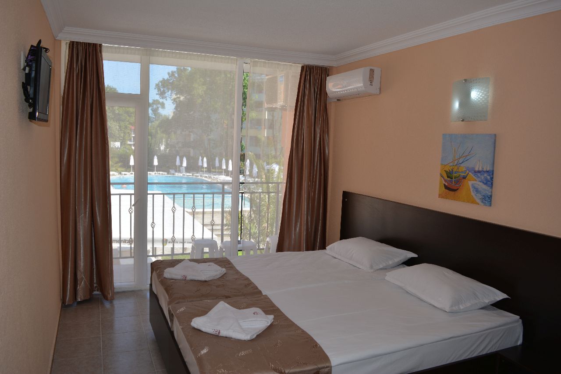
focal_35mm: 27
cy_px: 187
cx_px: 280
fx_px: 421
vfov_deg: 47.9
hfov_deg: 67.4
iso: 100
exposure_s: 1/200
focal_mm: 18
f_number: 6.3
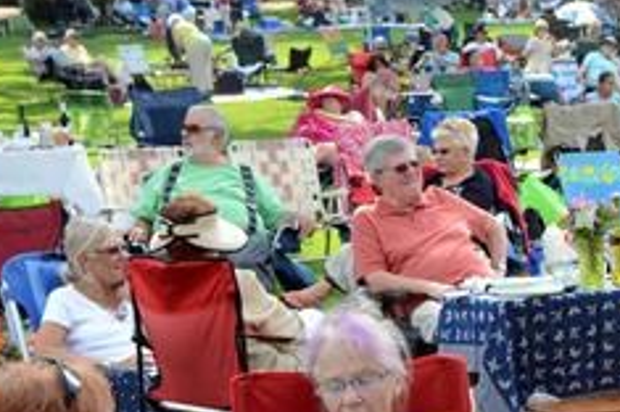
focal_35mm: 133
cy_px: 419
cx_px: 818
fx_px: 2287
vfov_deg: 10.2
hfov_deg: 14.7
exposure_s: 1/320
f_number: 7.1
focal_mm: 32
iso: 500
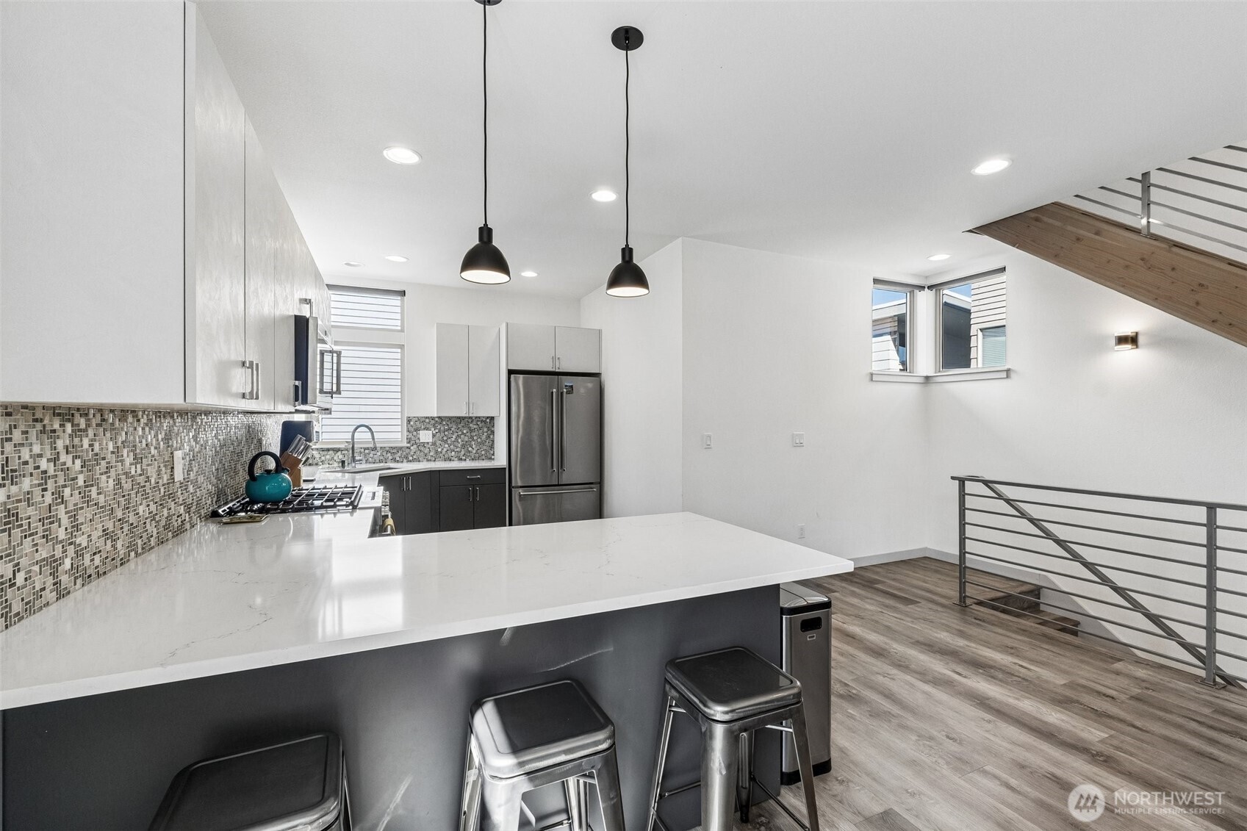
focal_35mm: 15
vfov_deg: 77.3
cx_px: 624
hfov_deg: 100.4
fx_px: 519
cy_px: 416
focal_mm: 10
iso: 250
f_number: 9
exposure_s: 1/25
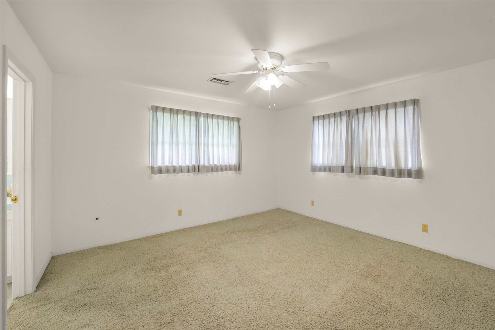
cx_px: 248
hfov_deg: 104.2
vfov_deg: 81.2
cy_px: 165
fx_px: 193
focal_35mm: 14
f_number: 11
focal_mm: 14
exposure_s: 1/5
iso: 500
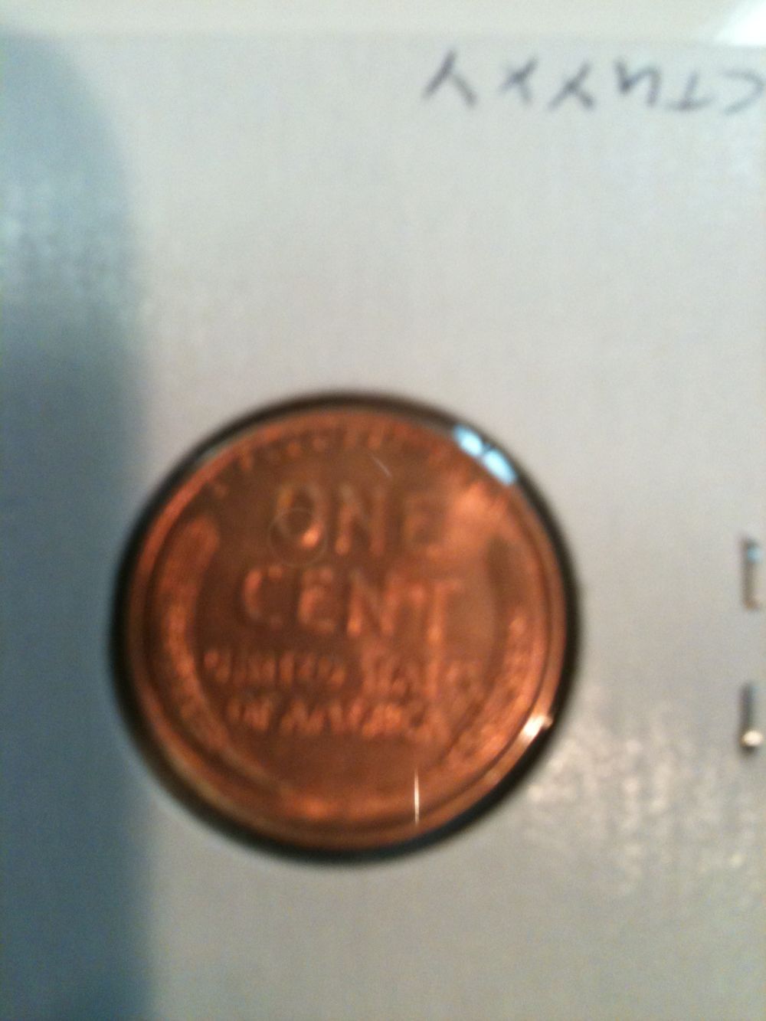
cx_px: 383
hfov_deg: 40.7
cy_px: 510
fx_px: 1032
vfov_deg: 52.6
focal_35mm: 35
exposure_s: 1/15
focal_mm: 3.85
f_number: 2.8
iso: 160
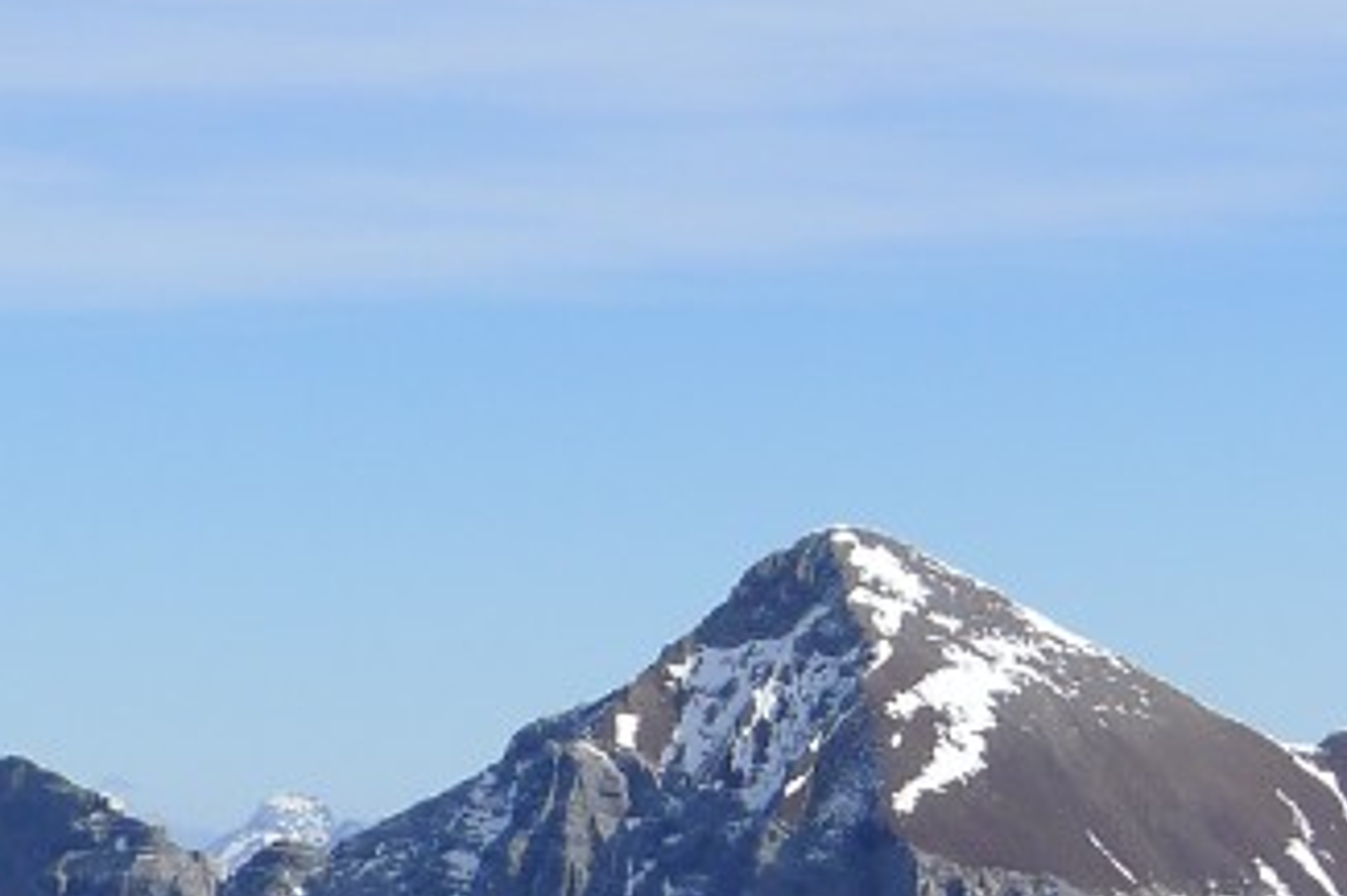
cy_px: 1433
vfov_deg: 6.1
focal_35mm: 221
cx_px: 295
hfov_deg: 9.3
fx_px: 8265
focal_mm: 12.8
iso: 80
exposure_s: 1/800
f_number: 4
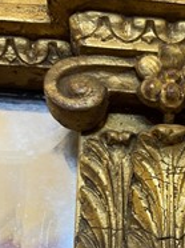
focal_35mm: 56
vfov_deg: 32.6
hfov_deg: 24.5
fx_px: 400
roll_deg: +0.5
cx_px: 196
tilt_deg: +18.5
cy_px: 224
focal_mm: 5.1
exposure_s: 1/50
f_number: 1.6
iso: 80
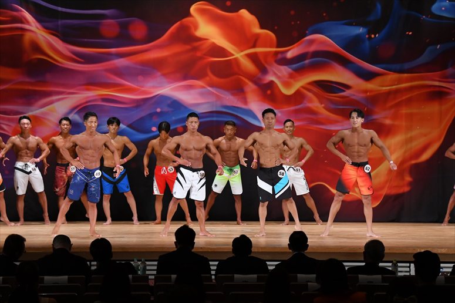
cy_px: 152
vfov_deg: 11.7
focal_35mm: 117
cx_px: 228
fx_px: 1478
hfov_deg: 17.5
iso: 3200
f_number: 5.6
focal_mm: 78
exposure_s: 1/400
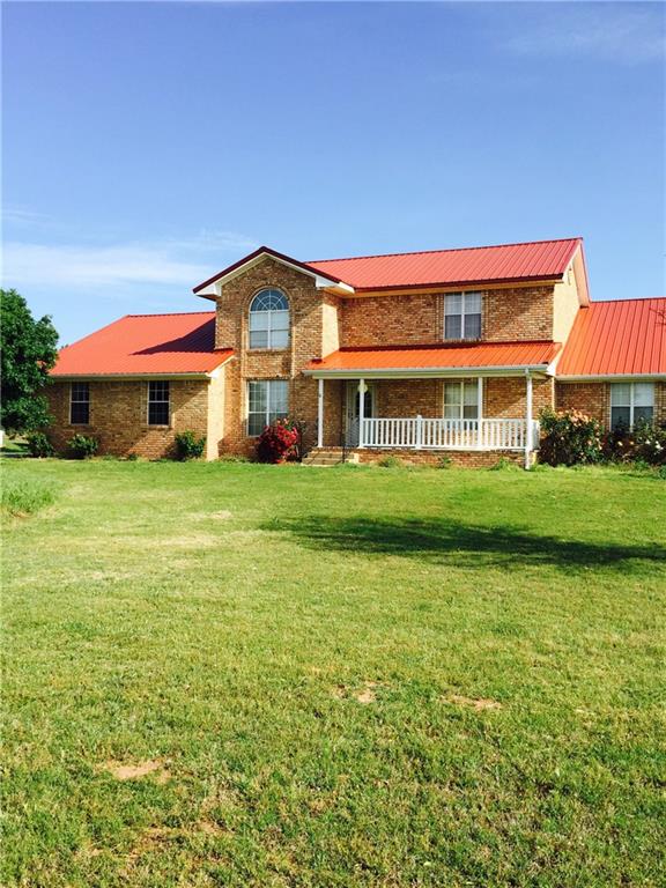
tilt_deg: +1.2
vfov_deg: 61.7
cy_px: 444
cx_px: 333
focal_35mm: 29
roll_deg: +0.9
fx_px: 744
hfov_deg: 48.2
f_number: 2.2
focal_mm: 4.15
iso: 32
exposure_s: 1/1464
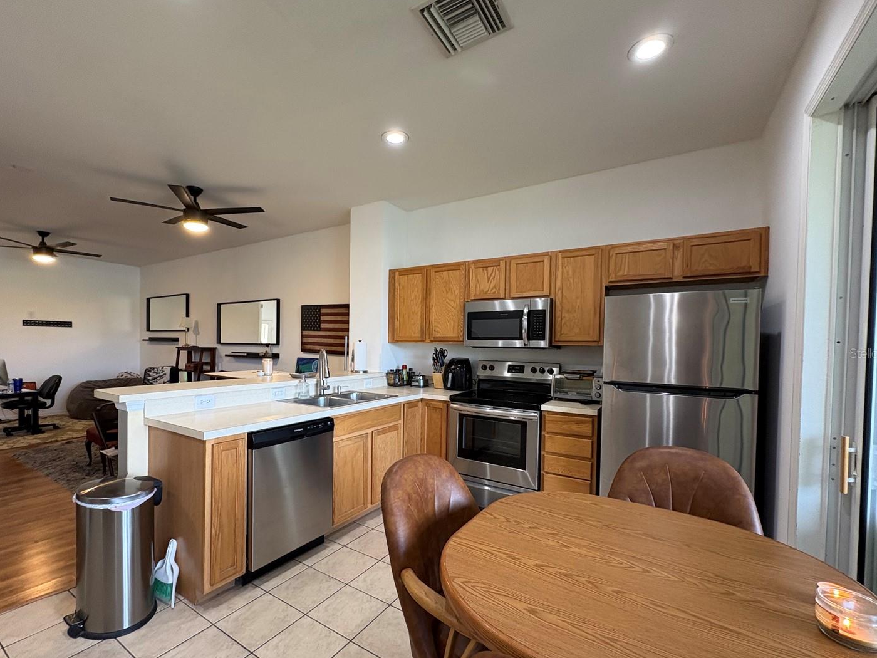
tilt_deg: -1.1
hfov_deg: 94.3
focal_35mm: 16
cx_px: 408
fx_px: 405
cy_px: 353
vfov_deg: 78.0
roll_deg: -1.1
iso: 200
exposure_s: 1/60
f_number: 2.2
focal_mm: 2.22
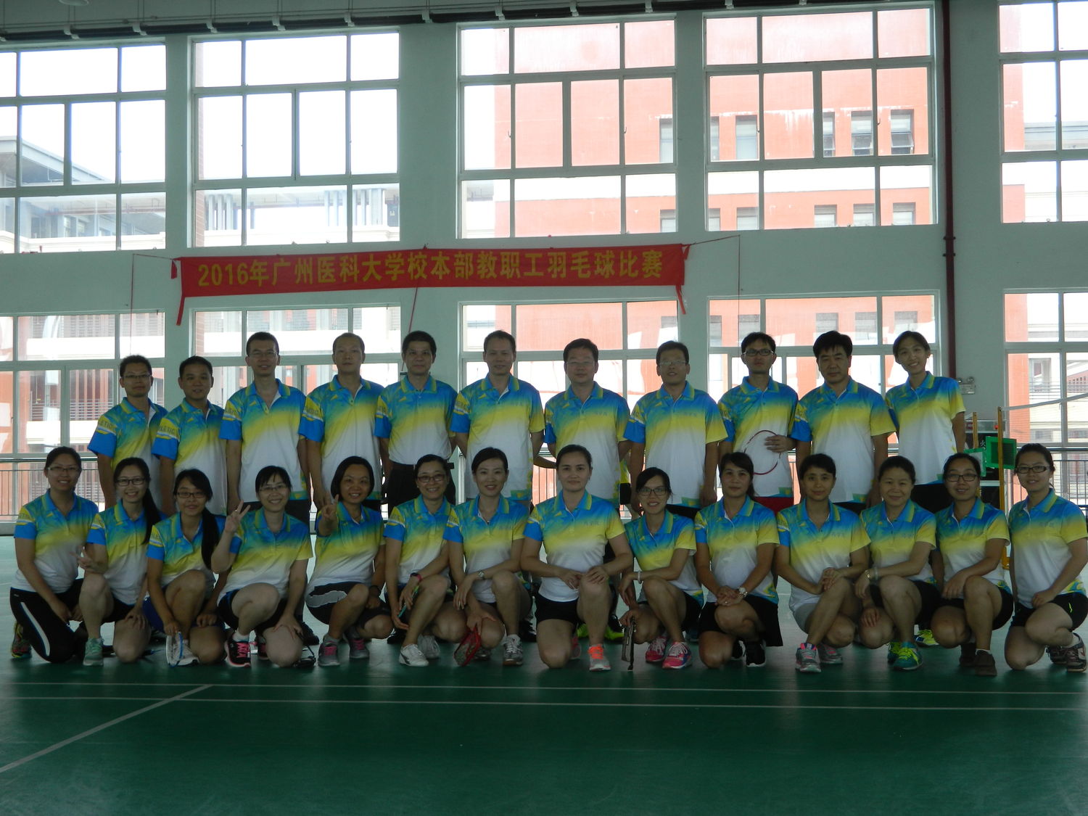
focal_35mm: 47
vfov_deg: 30.9
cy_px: 408
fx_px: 1477
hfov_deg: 40.4
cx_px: 544
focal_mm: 8.4
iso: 80
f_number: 3.6
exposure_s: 1/60
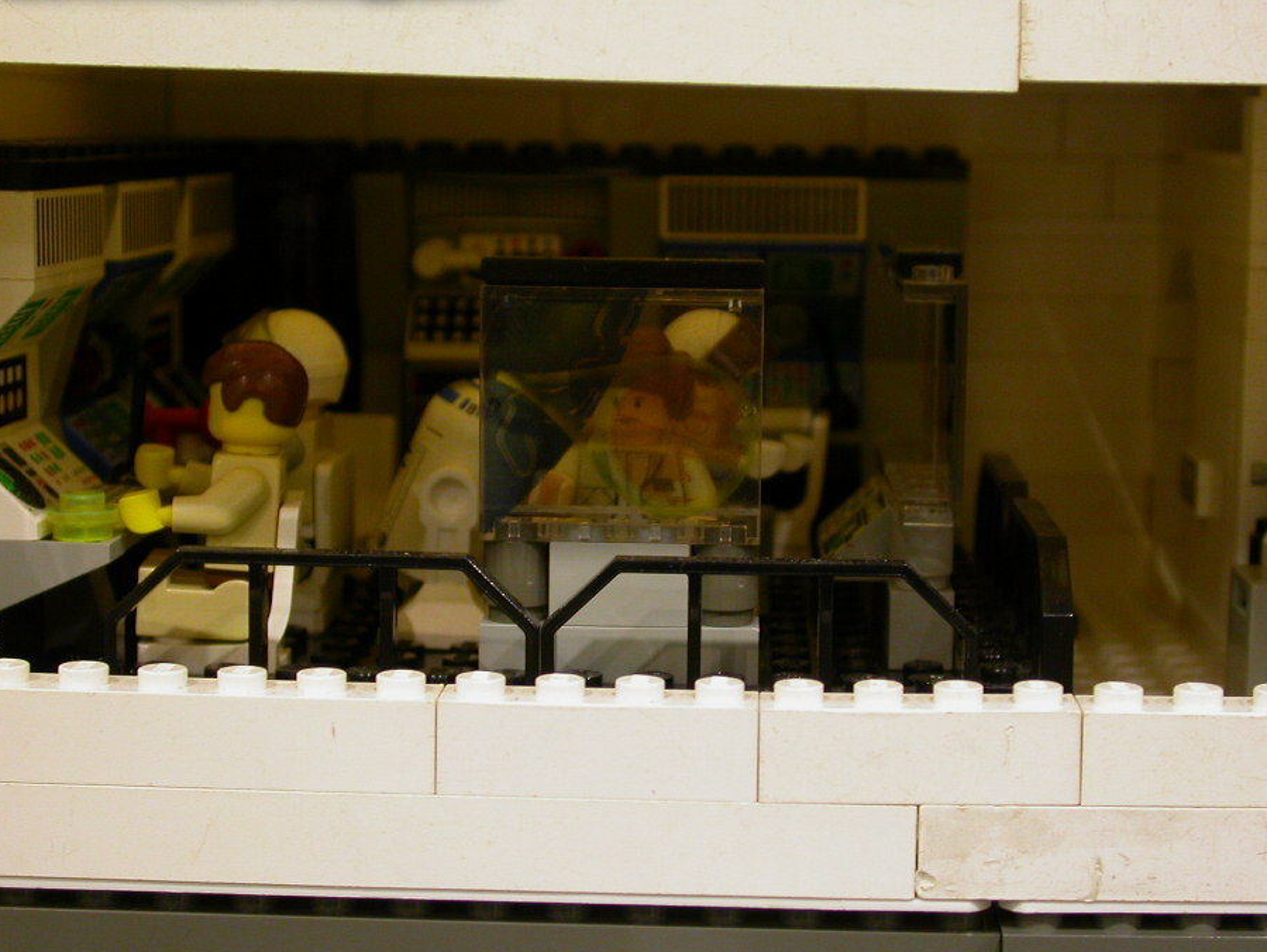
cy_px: 484
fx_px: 2710
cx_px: 703
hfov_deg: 26.3
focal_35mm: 74
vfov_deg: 19.9
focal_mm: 13.6
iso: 100
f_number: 3.2
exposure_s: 1/2.9
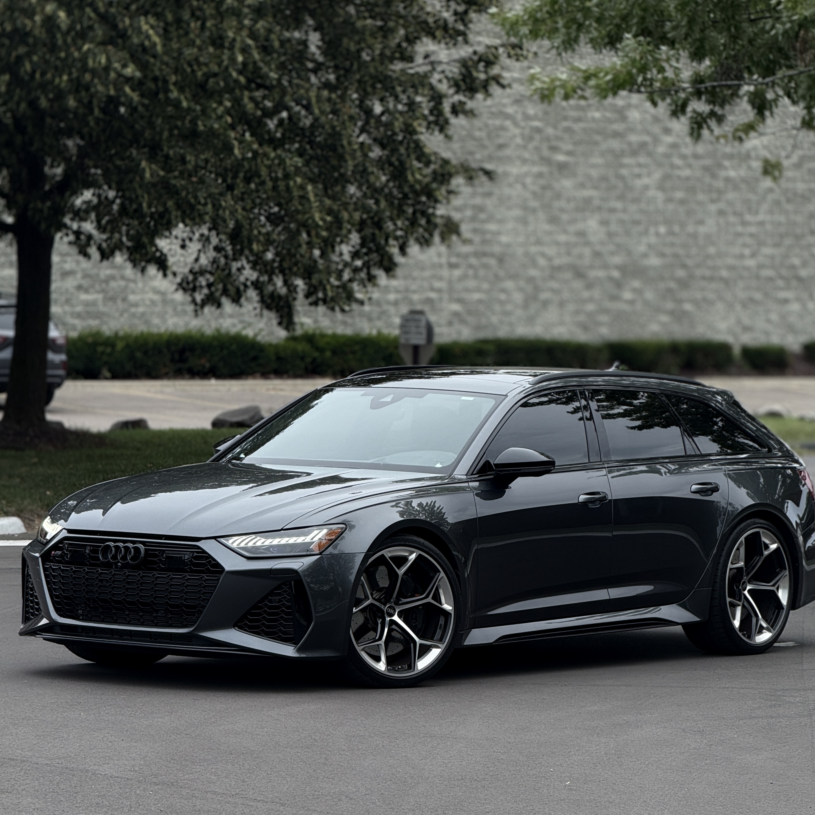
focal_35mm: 154
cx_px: 424
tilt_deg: -0.9
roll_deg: +0.6
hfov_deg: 11.3
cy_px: 432
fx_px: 4102
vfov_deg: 11.3
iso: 50
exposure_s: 1/416
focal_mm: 15.66
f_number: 2.8
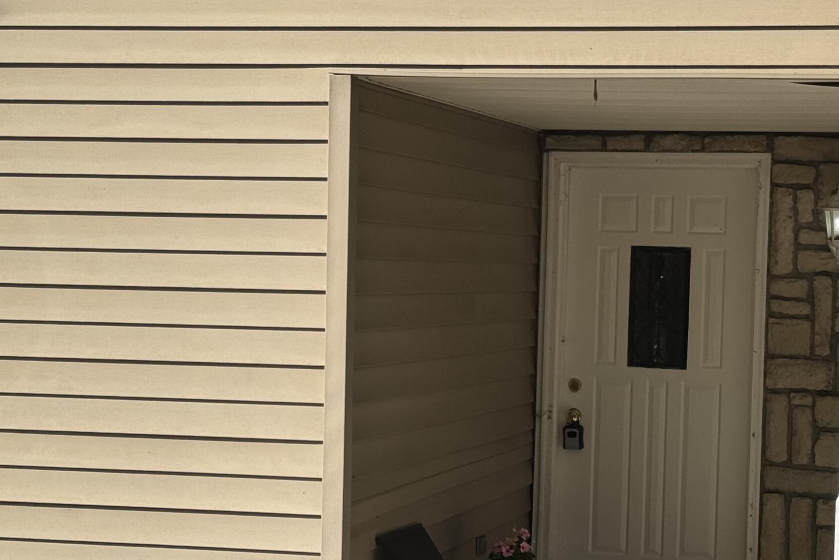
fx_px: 2051
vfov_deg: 15.5
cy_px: 325
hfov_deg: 22.9
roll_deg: -1.7
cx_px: 611
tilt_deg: -2.1
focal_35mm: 88
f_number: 1.78
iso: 64
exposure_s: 1/4608
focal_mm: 6.76
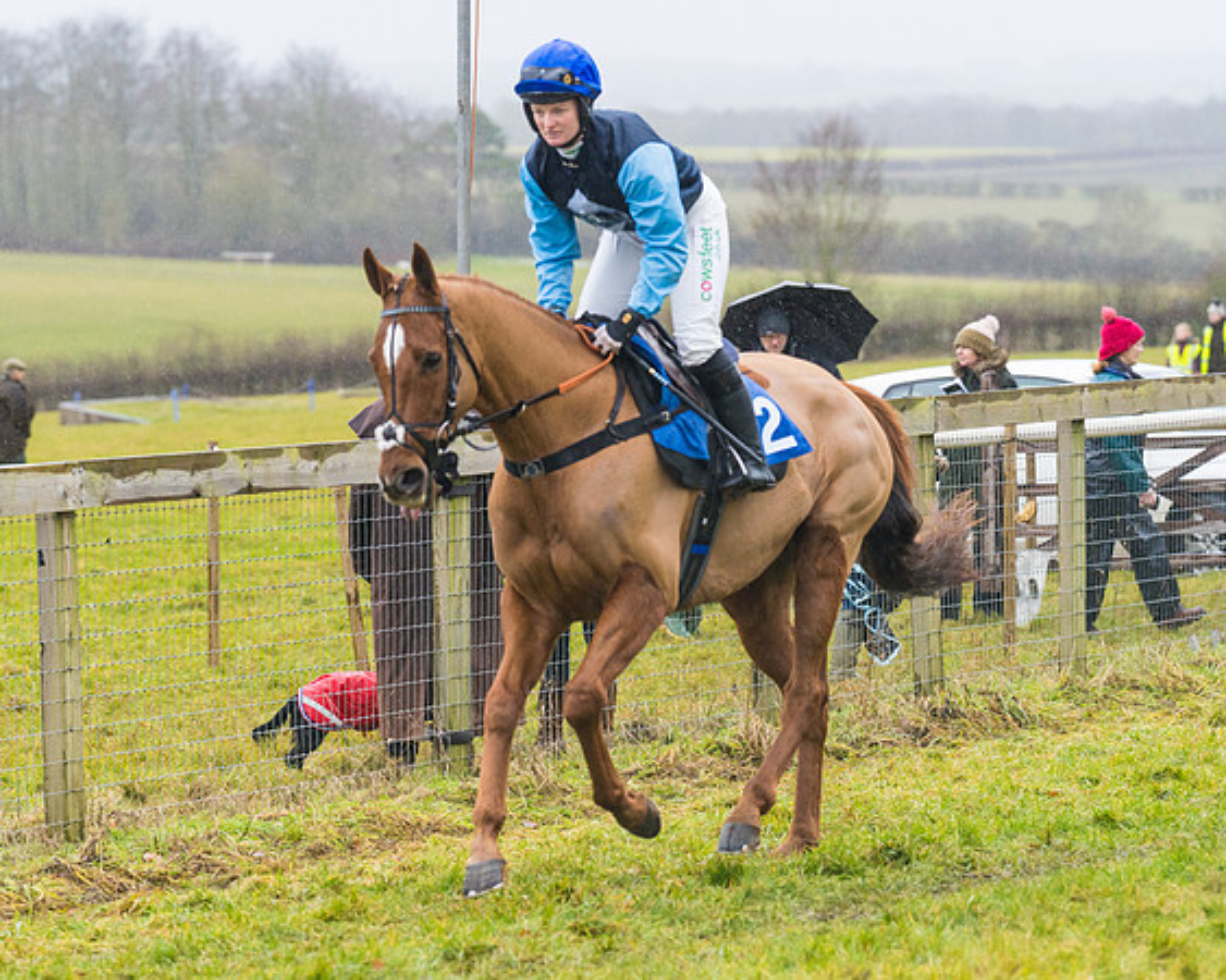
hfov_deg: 10.3
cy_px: 603
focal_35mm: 187
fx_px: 6792
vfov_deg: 8.2
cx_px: 490
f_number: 4
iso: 800
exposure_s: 1/1000
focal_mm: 135
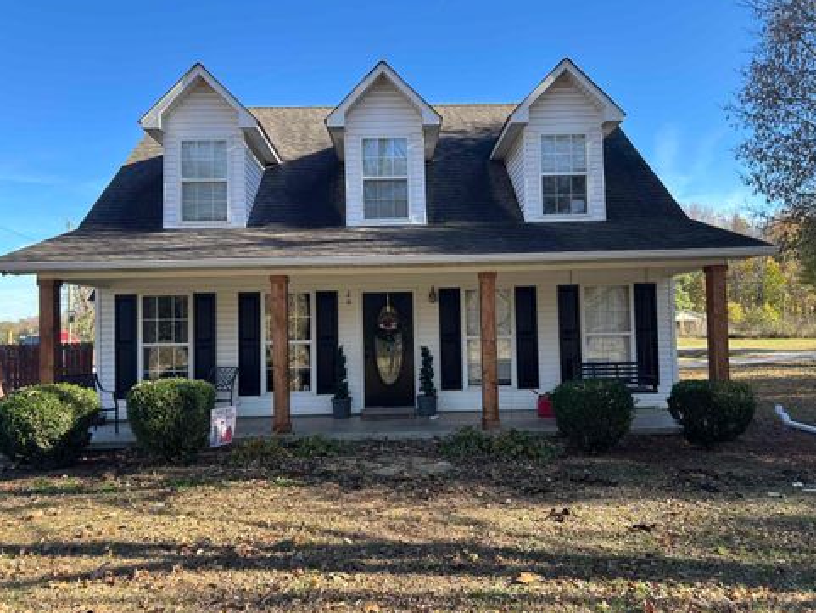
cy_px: 303
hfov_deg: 65.3
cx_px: 411
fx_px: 637
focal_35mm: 27
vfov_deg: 51.4
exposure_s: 1/808
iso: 50
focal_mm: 5.7
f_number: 1.5
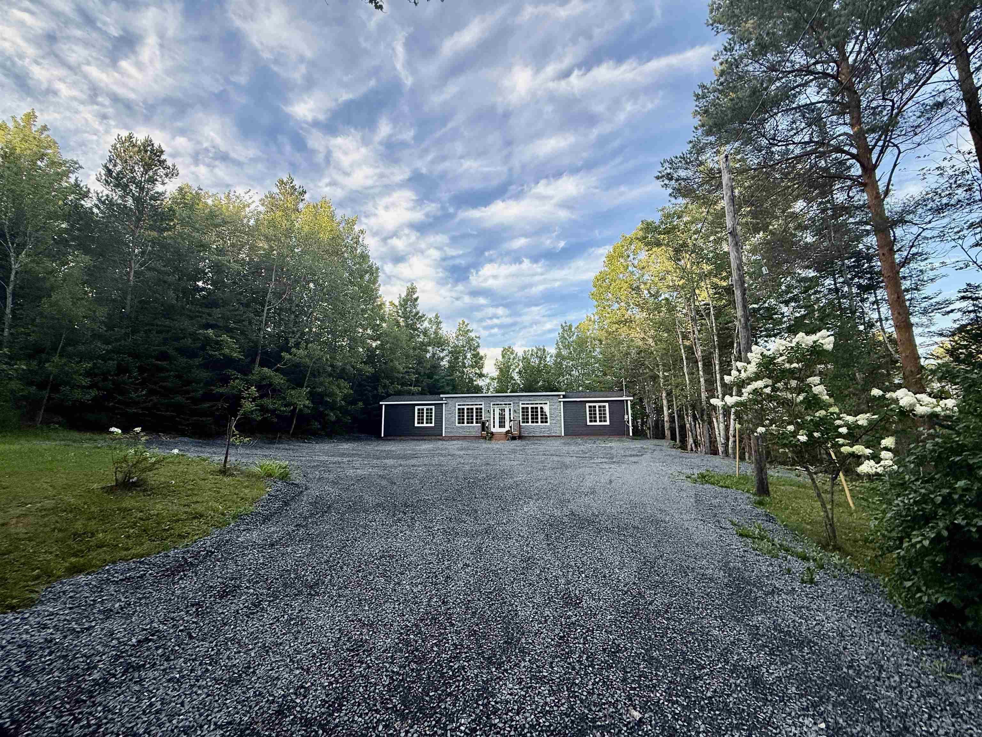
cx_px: 491
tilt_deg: +7.2
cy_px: 368
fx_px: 397
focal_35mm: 14
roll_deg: -0.2
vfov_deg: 85.7
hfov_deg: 102.1
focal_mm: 2.22
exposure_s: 1/436
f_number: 2.2
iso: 50
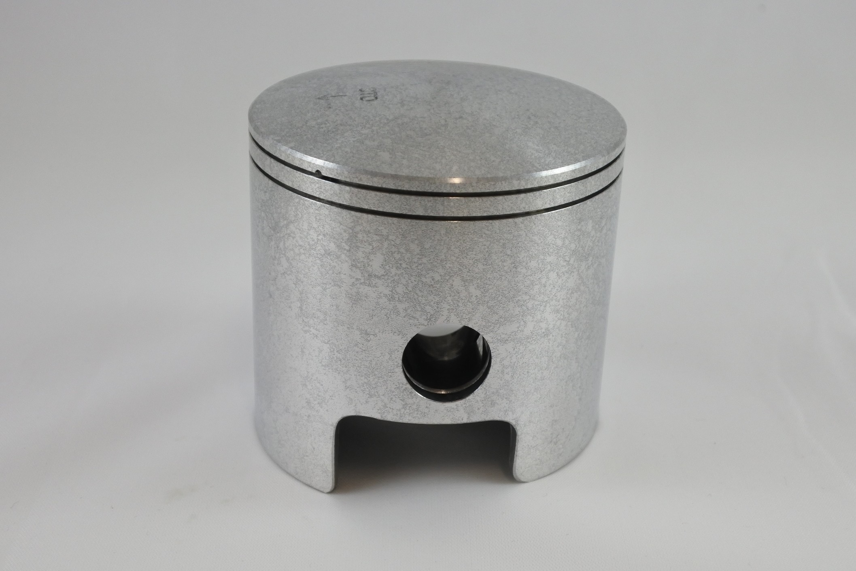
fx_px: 999
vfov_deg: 31.9
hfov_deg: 46.4
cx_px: 428
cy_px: 286
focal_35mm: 42
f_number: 4.2
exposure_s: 1/200
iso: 400
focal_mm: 15.7
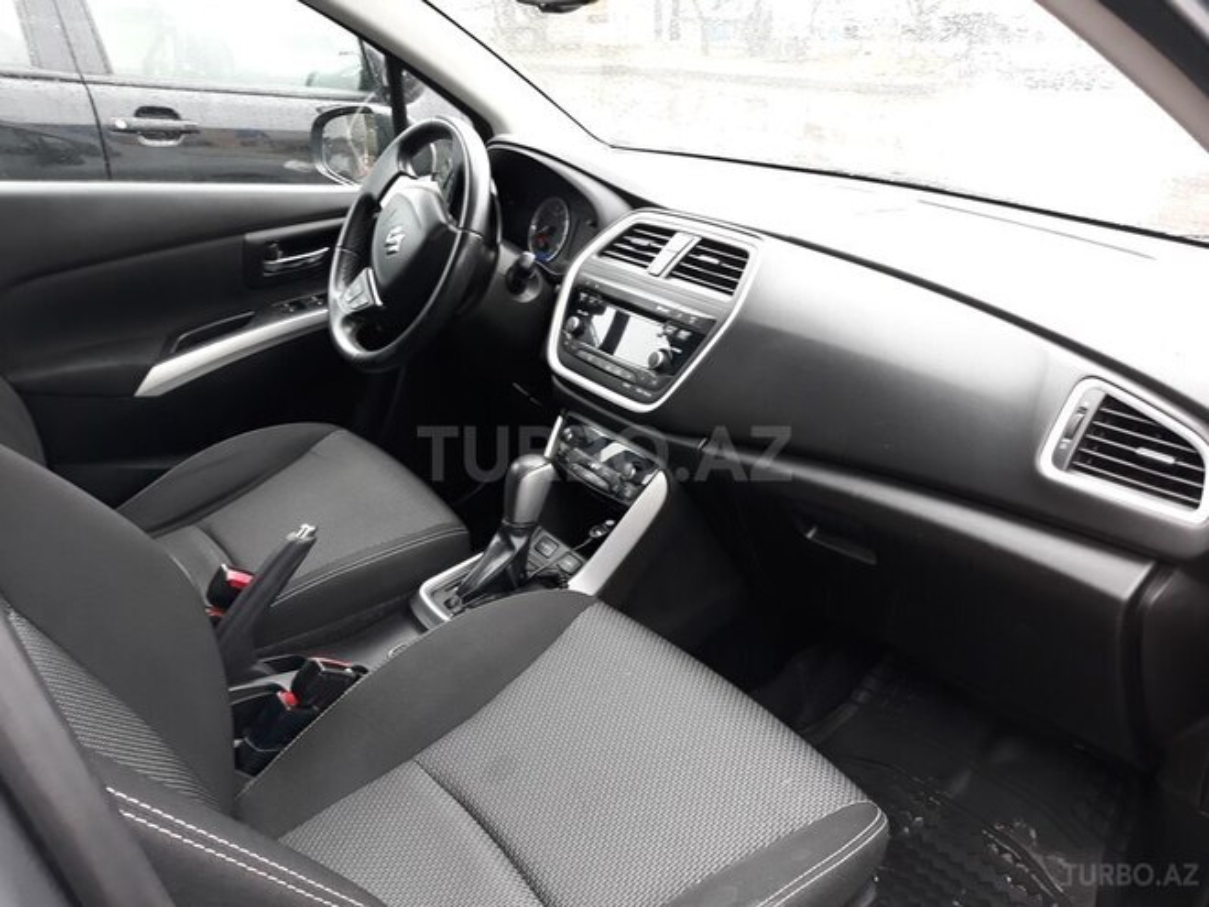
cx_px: 604
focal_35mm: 27
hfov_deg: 65.3
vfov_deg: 51.4
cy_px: 454
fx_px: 943
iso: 64
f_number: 1.7
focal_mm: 3.71
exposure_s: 1/50
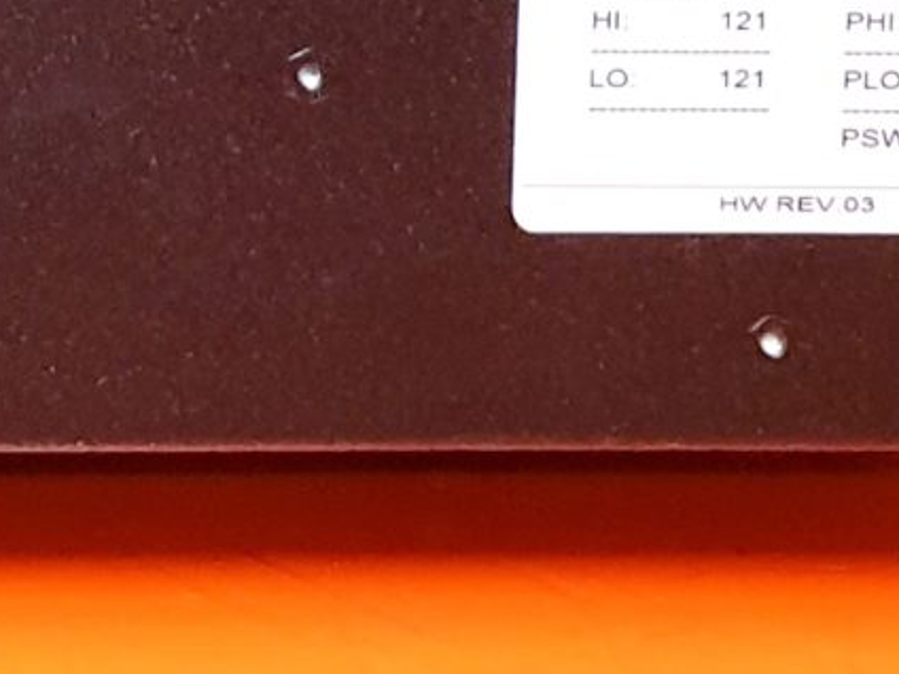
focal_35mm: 157
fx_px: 4077
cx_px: -876
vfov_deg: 8.5
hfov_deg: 11.4
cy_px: -1032
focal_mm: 4.3
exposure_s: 1/50
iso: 250
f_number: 2.4
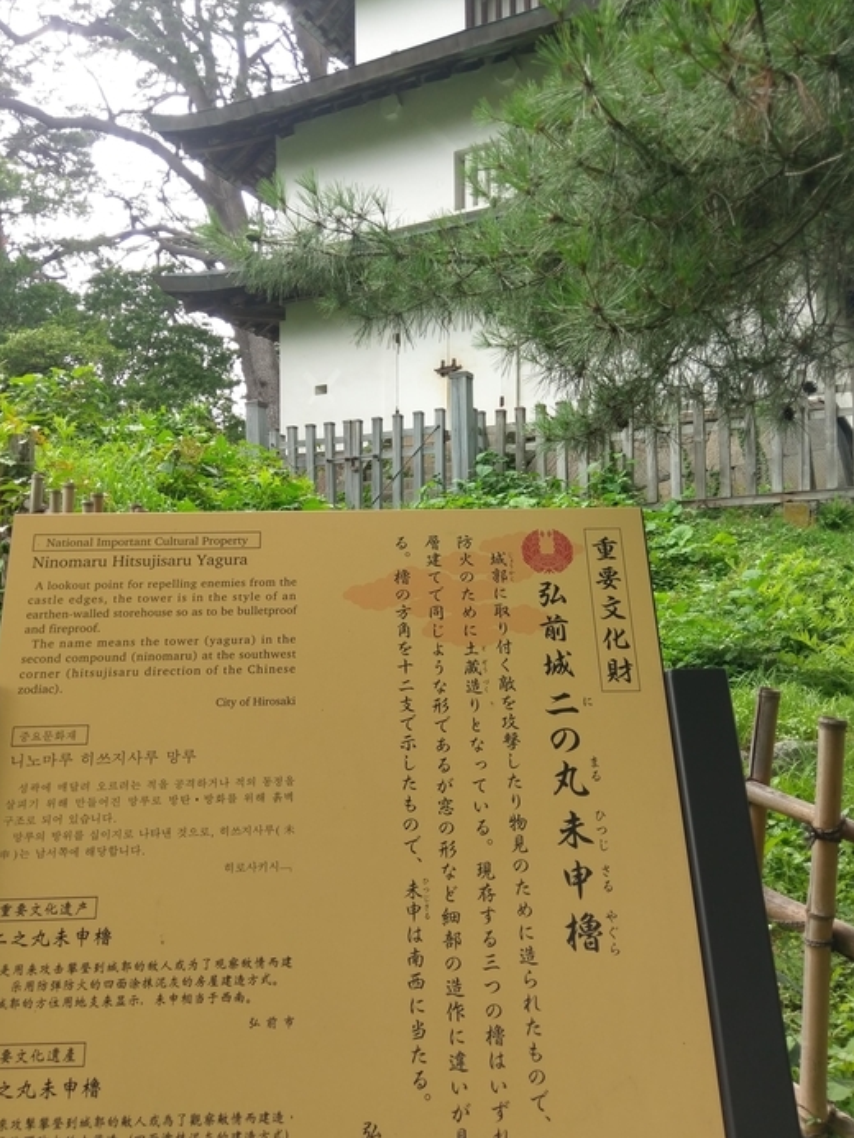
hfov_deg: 46.7
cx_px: 374
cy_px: 598
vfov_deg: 59.9
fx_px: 987
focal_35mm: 30
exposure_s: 1/253
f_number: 1.8
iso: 100
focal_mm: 4.58
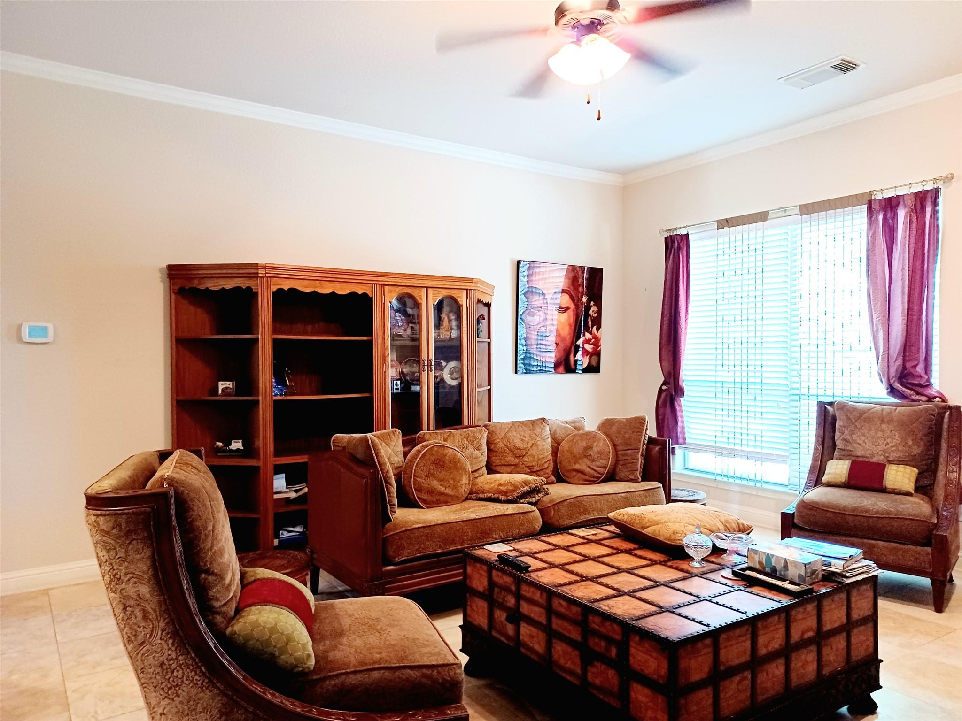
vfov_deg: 54.9
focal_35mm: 25
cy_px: 360
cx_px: 481
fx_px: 695
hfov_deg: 69.4
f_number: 1.8
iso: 400
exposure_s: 1/50
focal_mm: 4.6
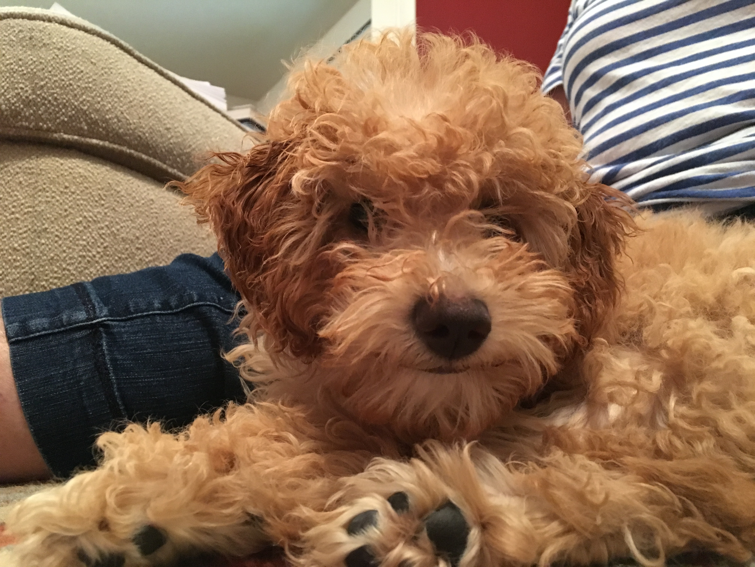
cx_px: 378
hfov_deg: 61.7
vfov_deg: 48.2
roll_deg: -0.5
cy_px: 284
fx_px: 633
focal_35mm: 29
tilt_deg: +7.8
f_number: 2.2
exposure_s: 1/15
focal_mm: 4.15
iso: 320
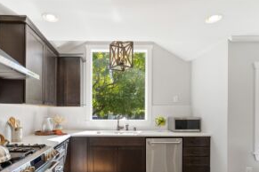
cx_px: 111
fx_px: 158
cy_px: 112
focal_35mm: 22
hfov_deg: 78.1
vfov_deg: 56.2
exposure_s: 1/30
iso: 125
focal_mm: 16
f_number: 8
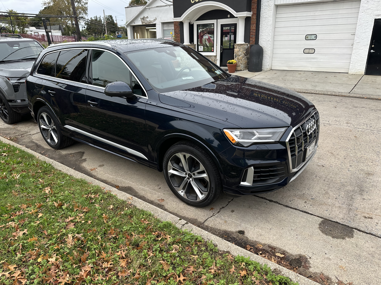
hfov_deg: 71.6
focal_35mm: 24
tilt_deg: -19.6
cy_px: 142
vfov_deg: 56.8
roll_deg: +1.7
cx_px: 190
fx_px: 264
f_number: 1.78
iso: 64
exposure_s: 1/121
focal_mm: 6.86
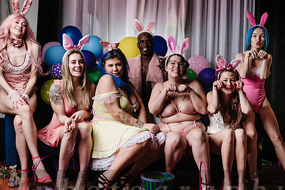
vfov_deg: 26.5
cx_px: 153
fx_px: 404
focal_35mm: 51
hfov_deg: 38.9
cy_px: 96
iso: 64
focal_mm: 36
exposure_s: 1/200
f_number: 4.5
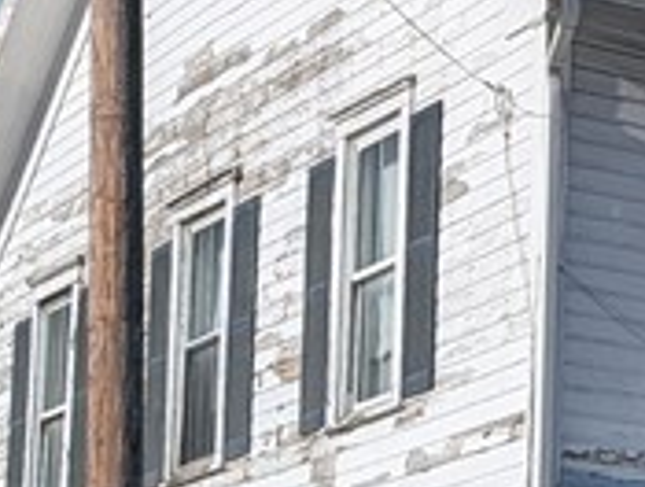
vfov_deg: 10.5
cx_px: 1266
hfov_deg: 12.5
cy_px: 498
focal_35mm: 140
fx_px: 2614
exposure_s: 1/2320
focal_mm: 6.9
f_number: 1.68
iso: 19
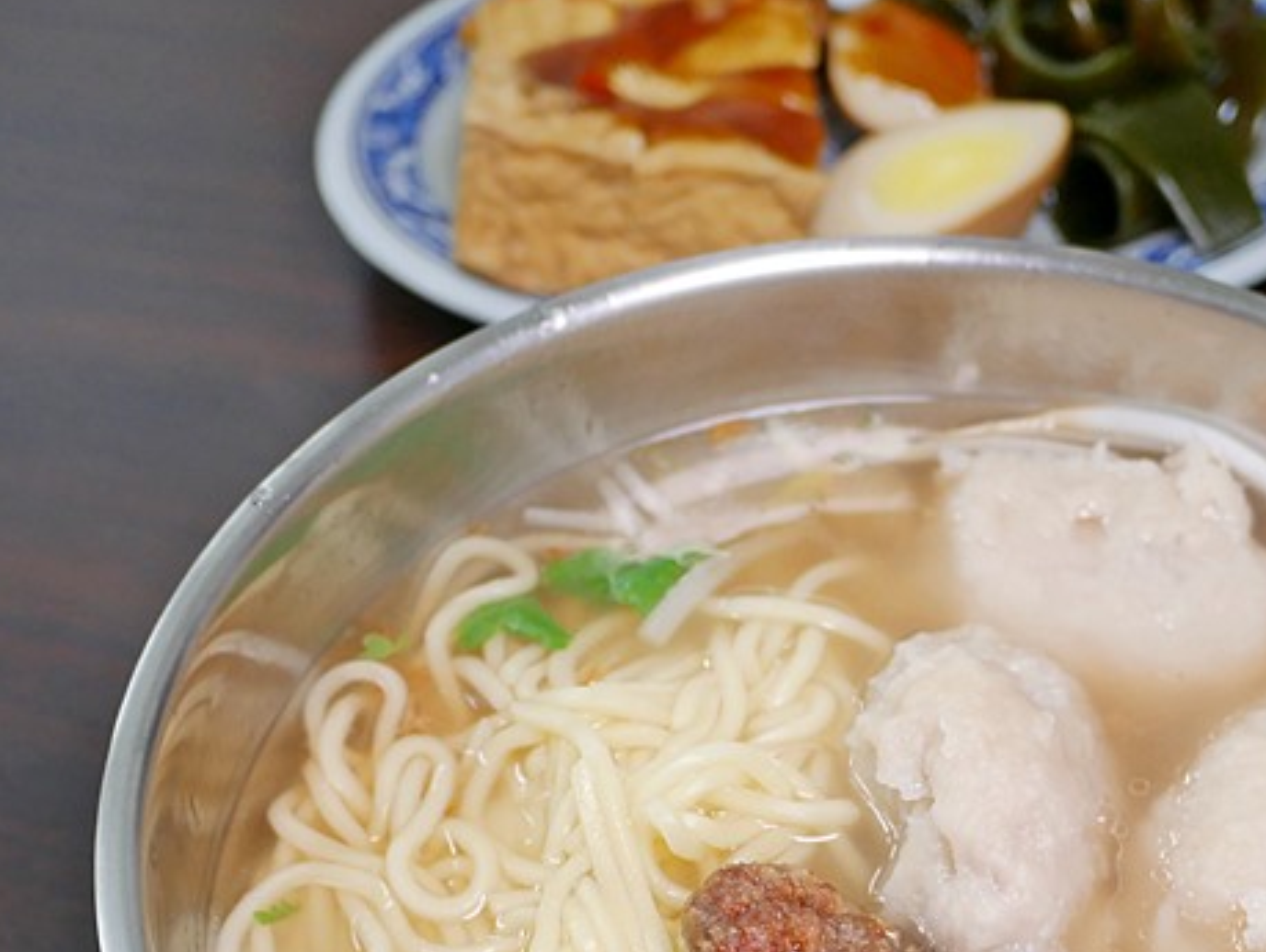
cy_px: 757
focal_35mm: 61
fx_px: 2233
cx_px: 816
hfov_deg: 31.5
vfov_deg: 23.7
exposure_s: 1/60
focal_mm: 14
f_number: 2.5
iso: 400
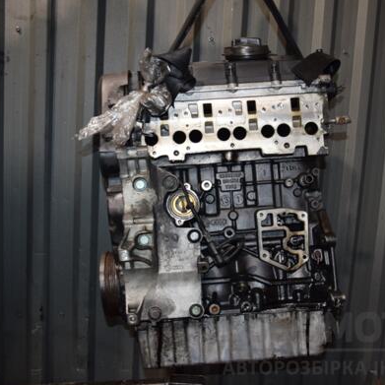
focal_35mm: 43
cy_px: 196
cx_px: 204
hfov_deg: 39.2
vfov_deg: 39.2
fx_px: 541
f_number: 5
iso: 800
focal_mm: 22
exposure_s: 1/60
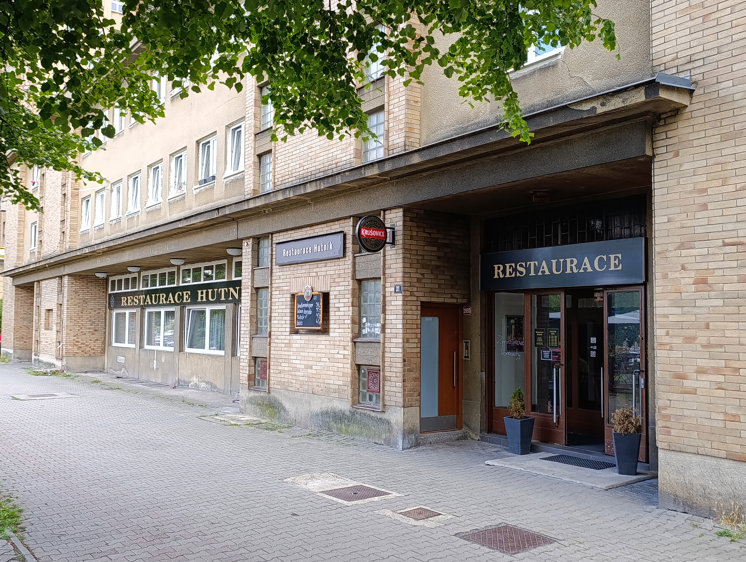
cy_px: 281
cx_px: 373
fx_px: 669
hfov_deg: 58.3
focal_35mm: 31
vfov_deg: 45.5
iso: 104
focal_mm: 6.11
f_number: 1.65
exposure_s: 1/100
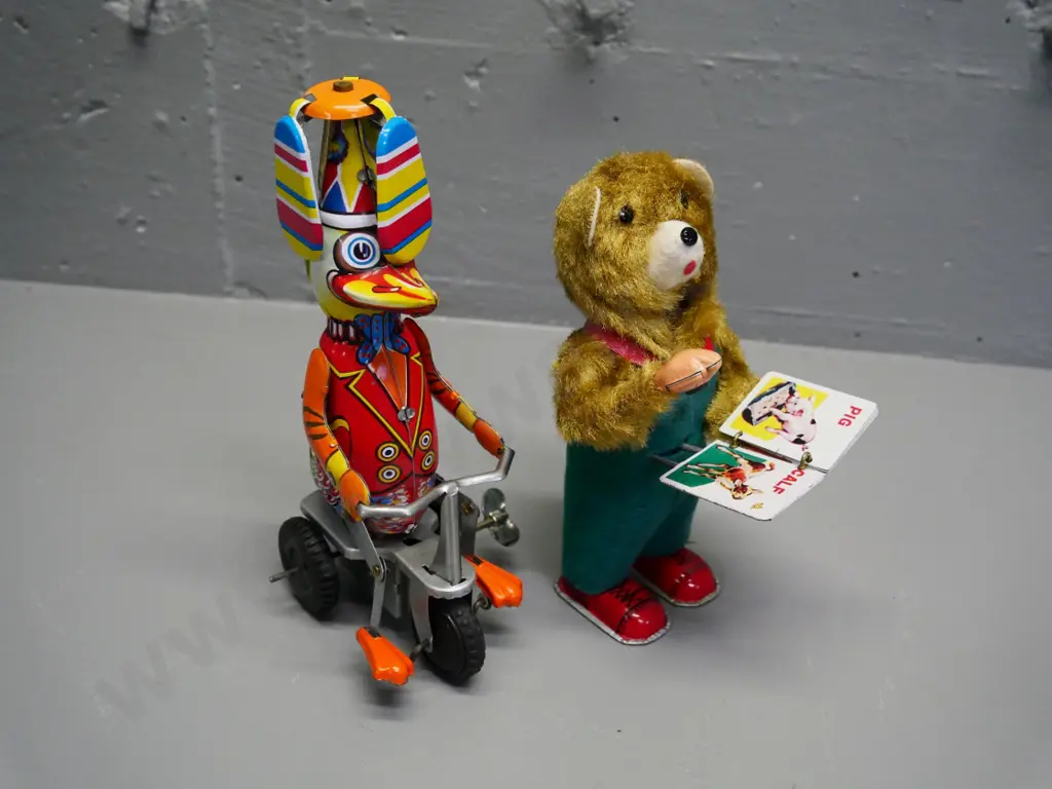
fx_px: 1033
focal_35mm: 34
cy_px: 394
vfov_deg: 41.8
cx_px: 526
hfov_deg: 54.0
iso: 1600
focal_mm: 17
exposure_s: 1/160
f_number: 4.5
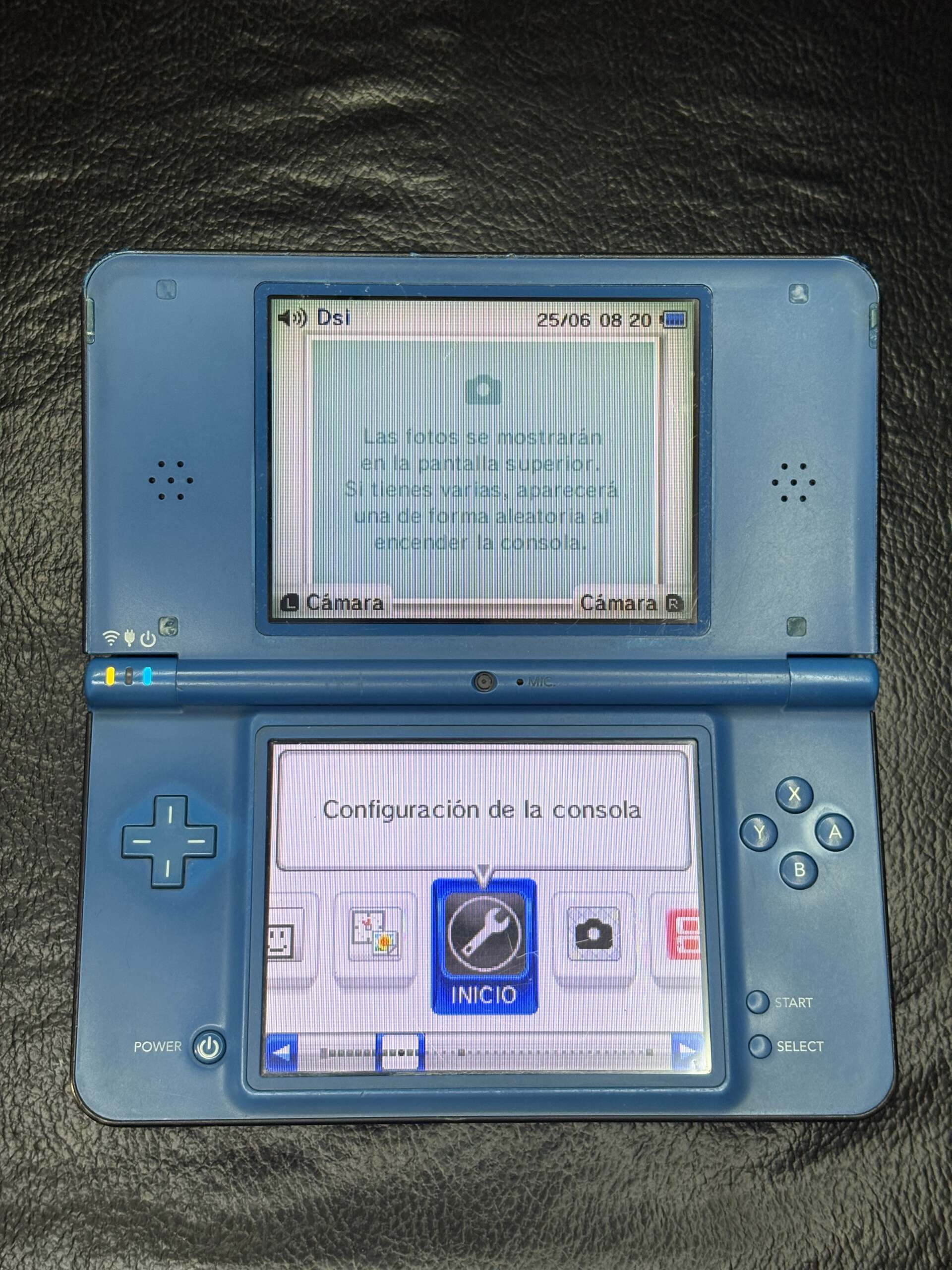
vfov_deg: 36.8
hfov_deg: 28.0
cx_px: 476
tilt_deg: -75.9
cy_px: 635
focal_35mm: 52
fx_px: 1907
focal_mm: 5.96
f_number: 1.6
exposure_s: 1/60
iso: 80
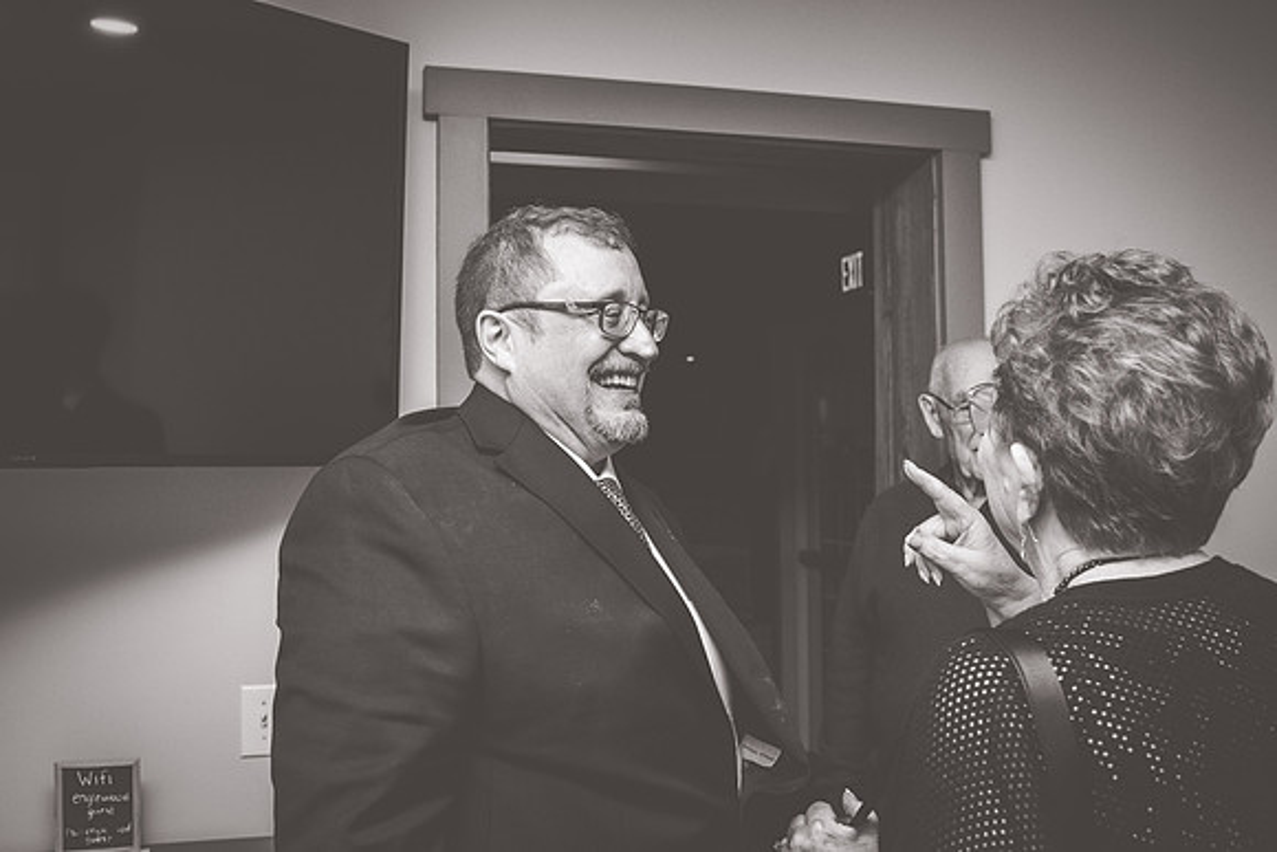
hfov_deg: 54.4
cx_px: 638
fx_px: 1242
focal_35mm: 35
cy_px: 426
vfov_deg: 37.9
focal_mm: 35
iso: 2500
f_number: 5.6
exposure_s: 1/200
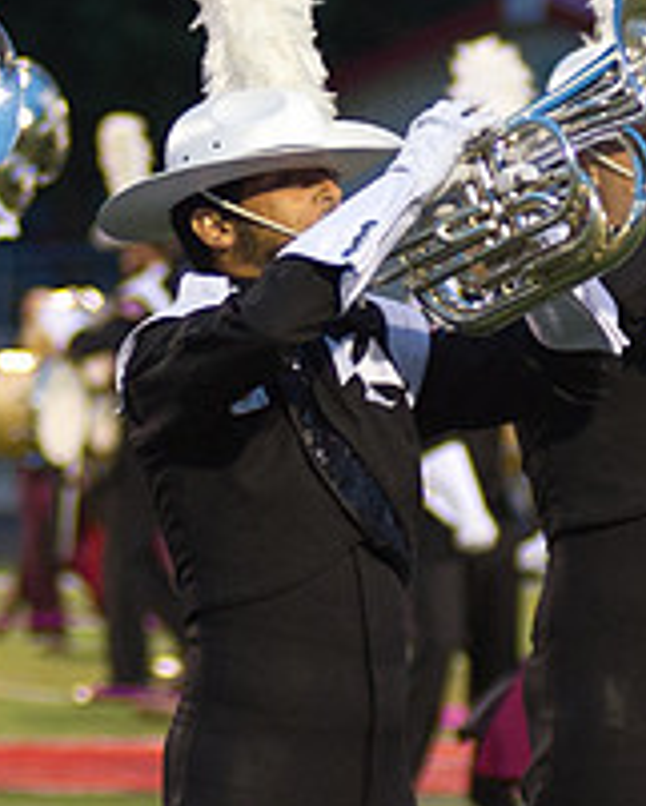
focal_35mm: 511
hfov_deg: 3.0
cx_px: 403
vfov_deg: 3.8
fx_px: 12203
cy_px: 112
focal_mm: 100
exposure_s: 1/160
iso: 1800
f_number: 2.8
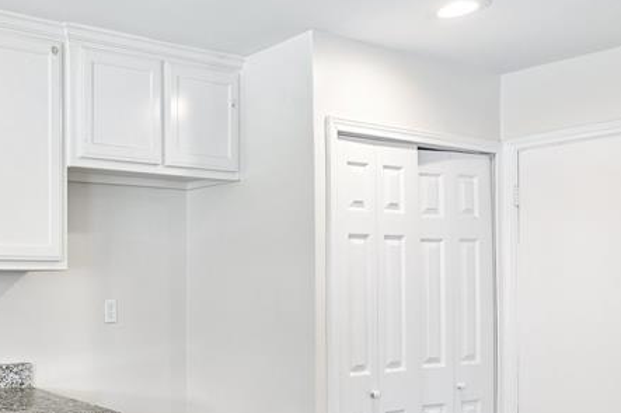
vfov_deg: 35.5
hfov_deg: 41.3
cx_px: -64
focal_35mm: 37
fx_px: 638
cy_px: 284
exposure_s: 1/8
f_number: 8
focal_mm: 16
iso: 400
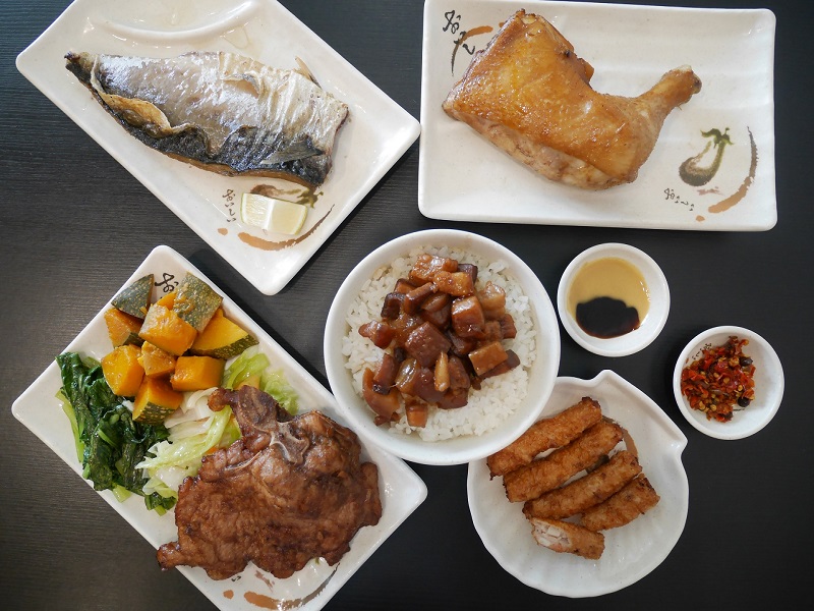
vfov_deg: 56.8
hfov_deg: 71.6
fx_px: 564
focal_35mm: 24
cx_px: 407
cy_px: 306
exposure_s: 1/60
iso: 800
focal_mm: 12
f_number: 3.5
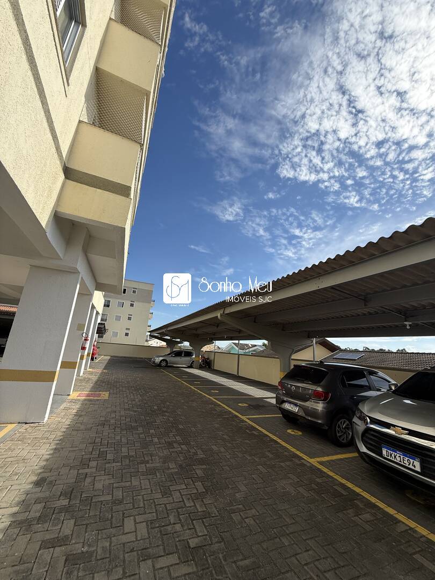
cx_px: 218
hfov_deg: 85.7
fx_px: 235
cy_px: 290
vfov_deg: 102.1
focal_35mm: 14
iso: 50
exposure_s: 1/2165
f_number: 2.2
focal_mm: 2.22
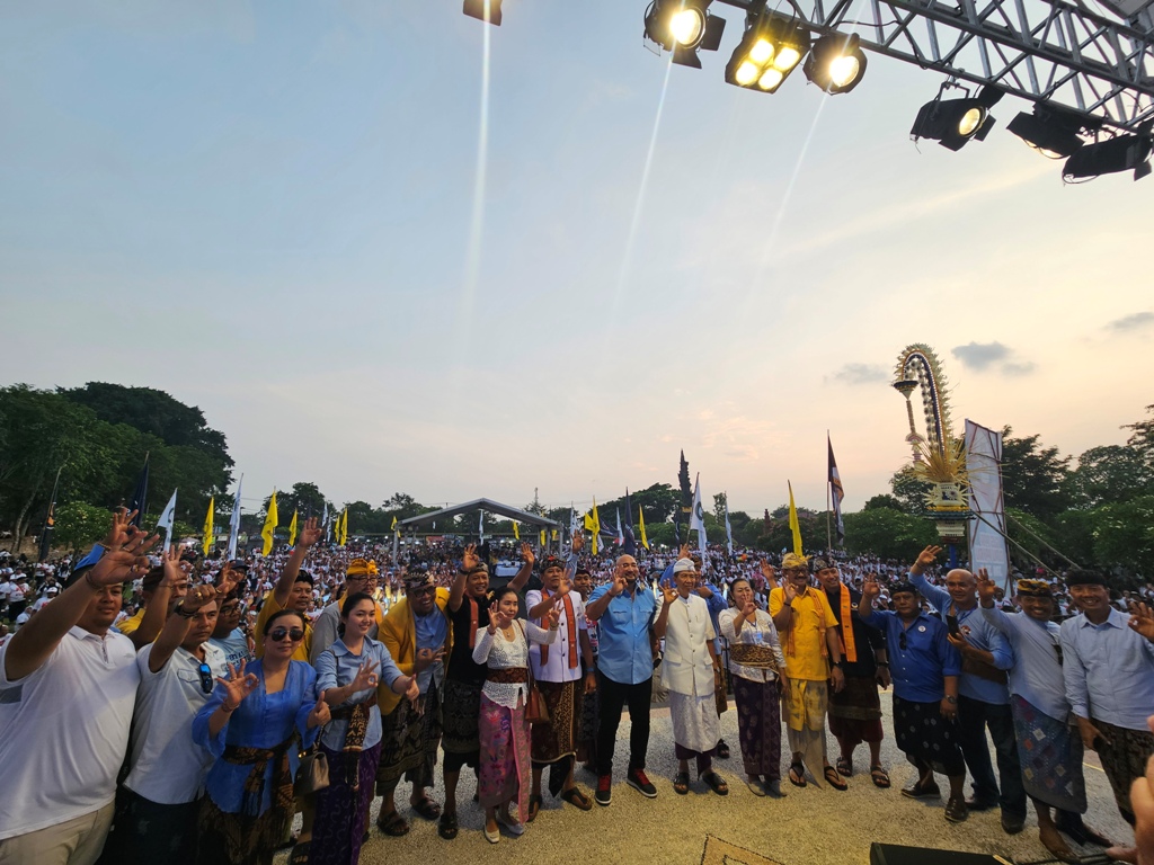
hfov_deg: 106.2
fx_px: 433
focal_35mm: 13
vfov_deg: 89.9
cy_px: 432
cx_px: 577
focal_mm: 2.2
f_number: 2.2
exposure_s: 1/110
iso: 50
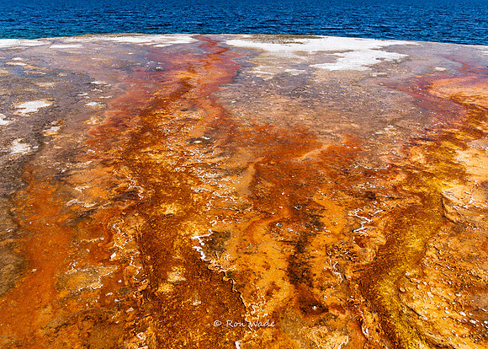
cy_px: 161
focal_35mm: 28
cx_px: 202
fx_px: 384
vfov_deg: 48.7
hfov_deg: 64.4
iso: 100
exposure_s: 1/250
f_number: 10
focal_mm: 24
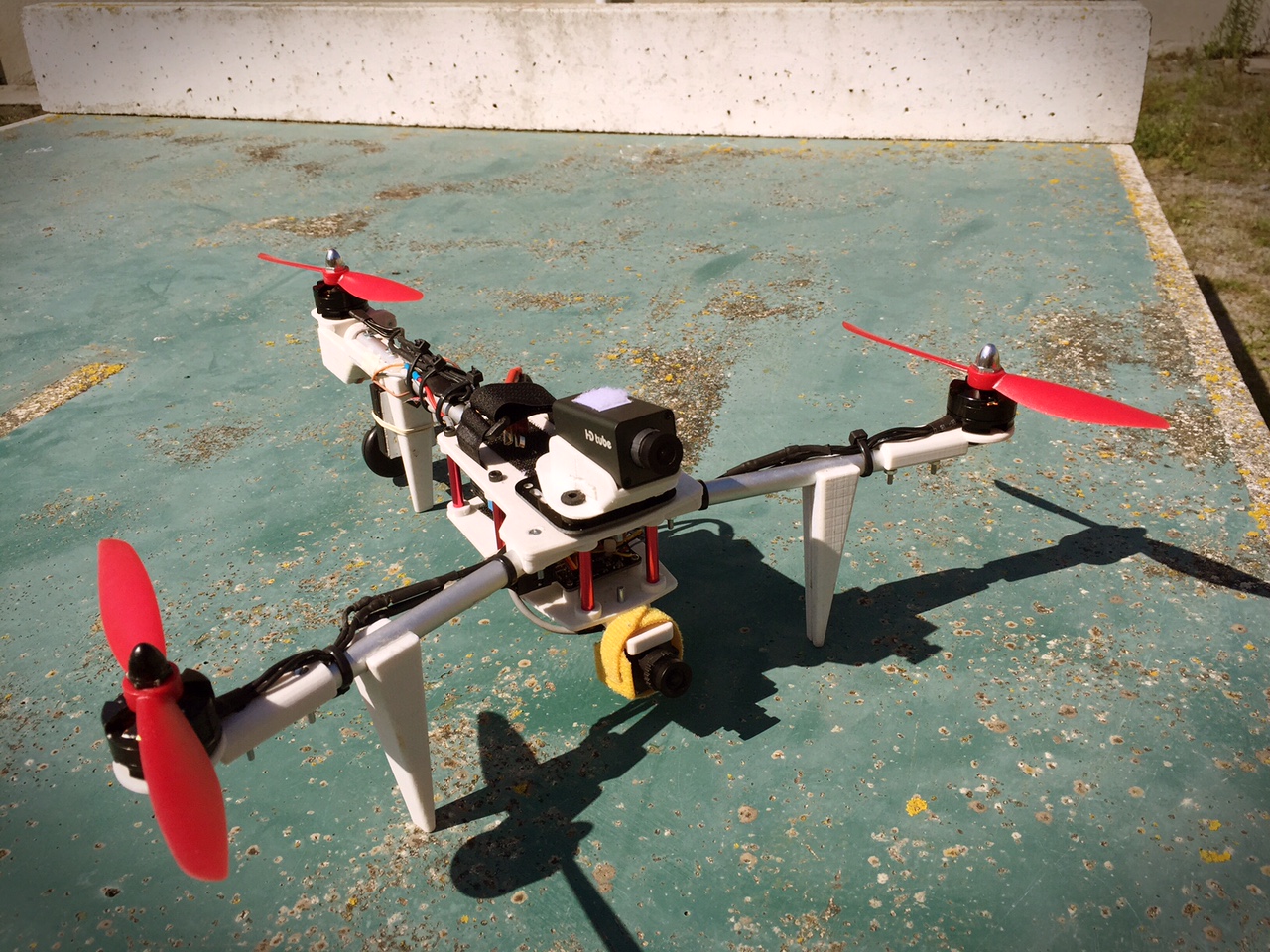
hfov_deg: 61.7
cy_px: 476
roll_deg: +1.4
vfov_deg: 48.2
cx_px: 635
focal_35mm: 29
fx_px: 1064
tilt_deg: -26.9
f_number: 2.2
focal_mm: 4.15
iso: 32
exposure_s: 1/3597
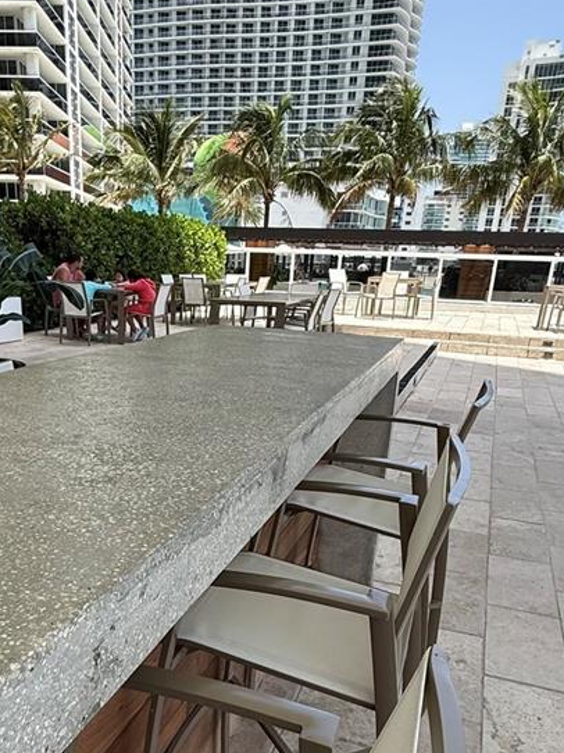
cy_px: 524
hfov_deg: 44.9
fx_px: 674
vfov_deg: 56.6
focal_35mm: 31
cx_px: 201
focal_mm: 2.22
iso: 64
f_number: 2.2
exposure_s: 1/1125
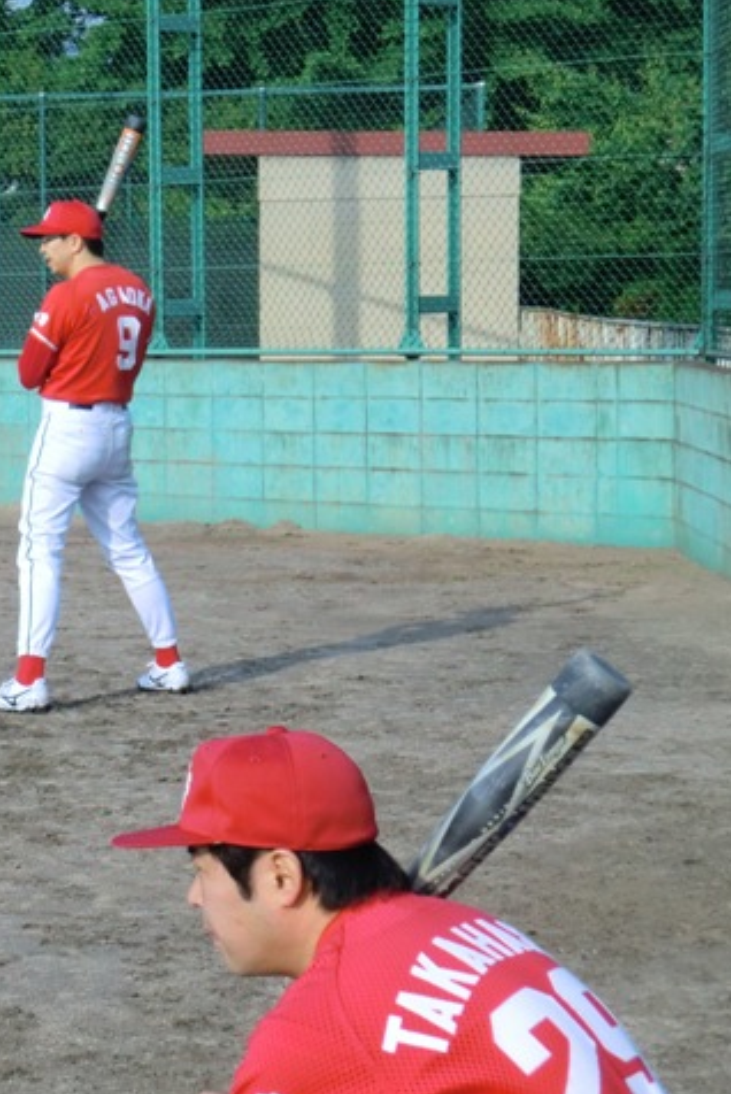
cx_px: 9
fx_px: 3102
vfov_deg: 20.0
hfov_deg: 13.3
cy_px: 547
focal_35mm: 102
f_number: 4.7
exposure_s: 1/1000
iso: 200
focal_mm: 13.02
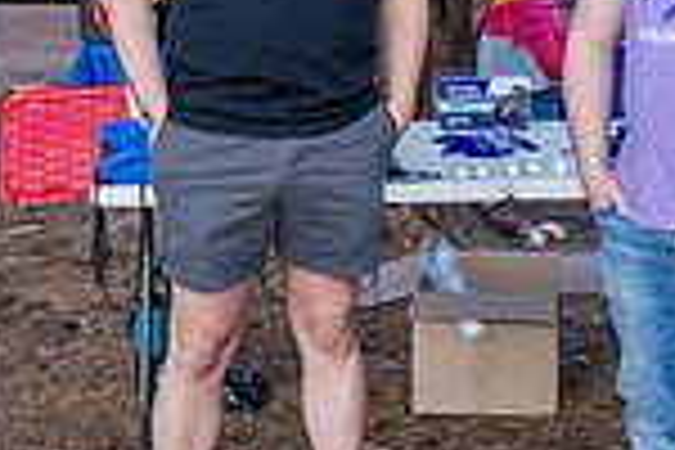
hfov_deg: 21.6
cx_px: 558
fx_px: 1744
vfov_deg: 14.5
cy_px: 11
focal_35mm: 93
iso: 320
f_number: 5
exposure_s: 1/60
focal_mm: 24
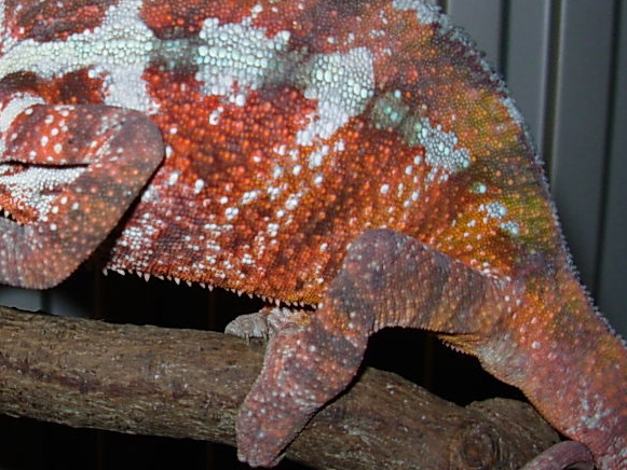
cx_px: 137
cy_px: 254
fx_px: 1214
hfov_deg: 28.4
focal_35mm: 67
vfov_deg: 21.9
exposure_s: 1/32
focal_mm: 6.3
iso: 50
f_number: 2.9
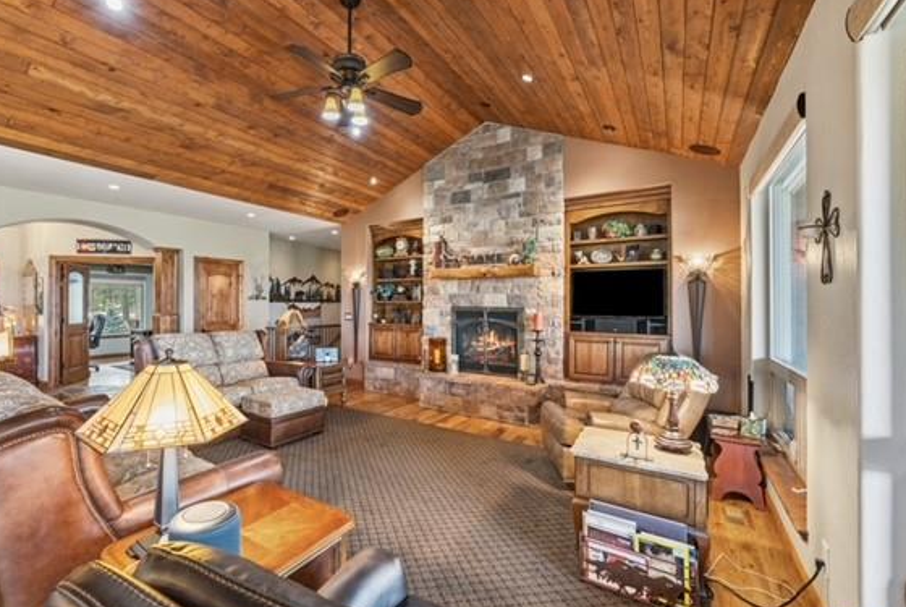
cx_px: 393
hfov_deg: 96.1
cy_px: 299
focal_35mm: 16
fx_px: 403
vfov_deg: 73.9
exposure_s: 1/1.25
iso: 400
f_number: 8
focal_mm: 14
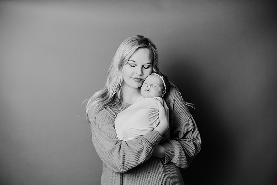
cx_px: 138
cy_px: 92
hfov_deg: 39.6
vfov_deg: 27.0
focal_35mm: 50
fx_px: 385
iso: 100
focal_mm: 50
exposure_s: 1/160
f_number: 2.8
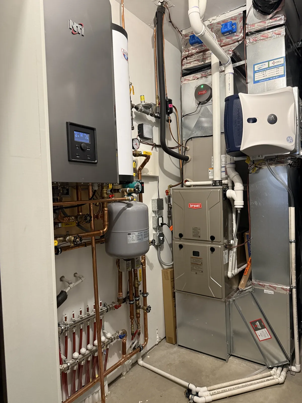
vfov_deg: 71.6
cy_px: 202
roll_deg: +1.5
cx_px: 151
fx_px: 279
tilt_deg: -0.7
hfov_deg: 56.8
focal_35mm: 24
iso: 400
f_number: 1.78
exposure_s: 1/60
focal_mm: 6.76
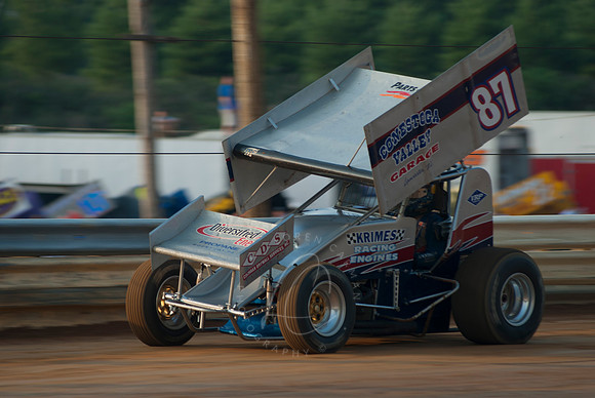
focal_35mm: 300
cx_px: 298
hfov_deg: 6.9
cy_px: 199
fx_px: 4963
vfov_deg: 4.6
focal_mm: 200
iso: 100
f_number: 4
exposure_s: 1/400
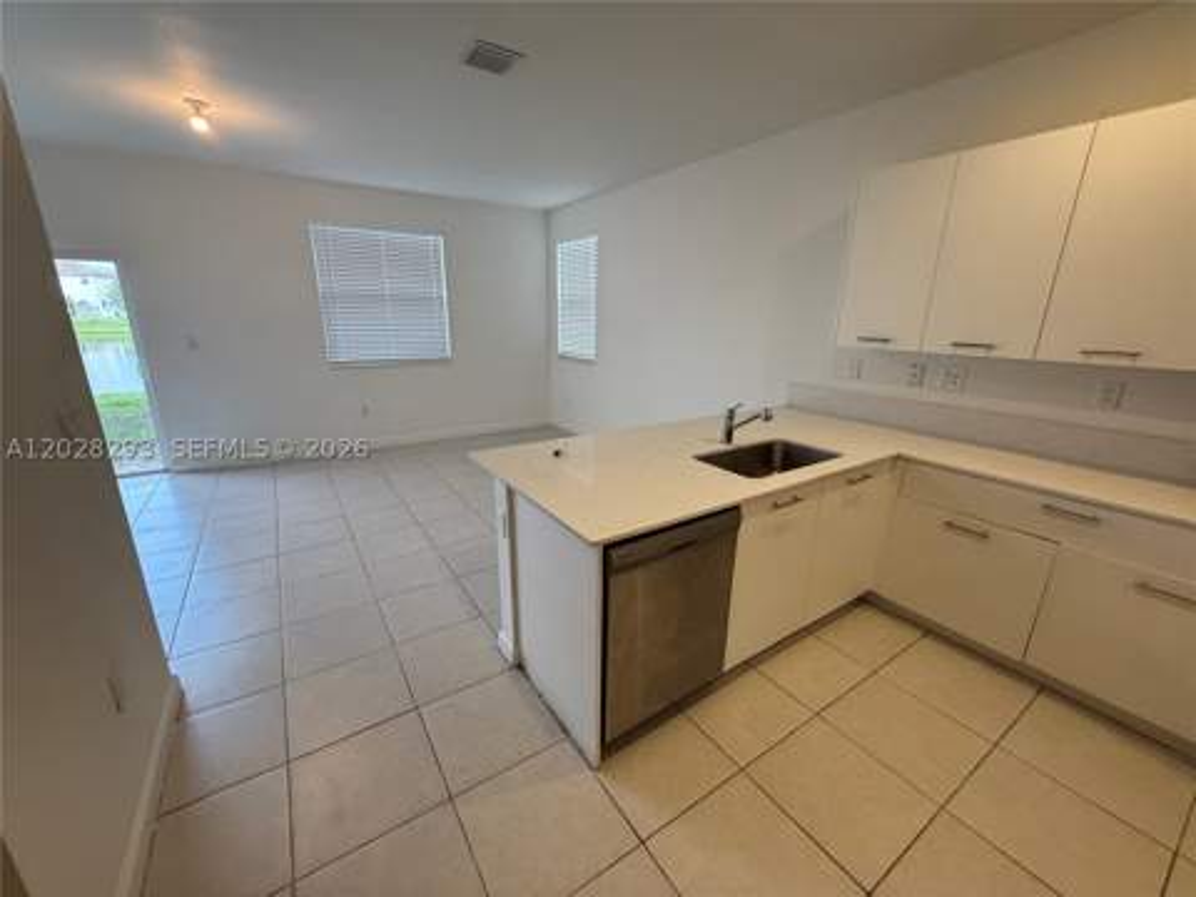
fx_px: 484
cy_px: 448
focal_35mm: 14
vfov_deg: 85.7
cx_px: 598
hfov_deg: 102.1
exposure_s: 1/120
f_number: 2.2
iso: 200
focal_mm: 2.22
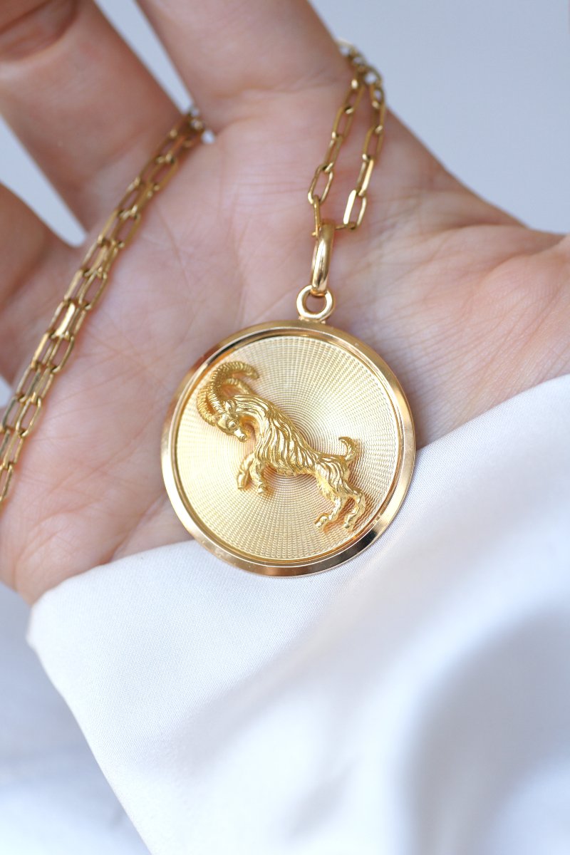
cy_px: 428
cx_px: 285
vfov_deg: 19.5
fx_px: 2494
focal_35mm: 105
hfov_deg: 13.0
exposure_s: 1/125
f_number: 3.5
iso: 200
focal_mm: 70
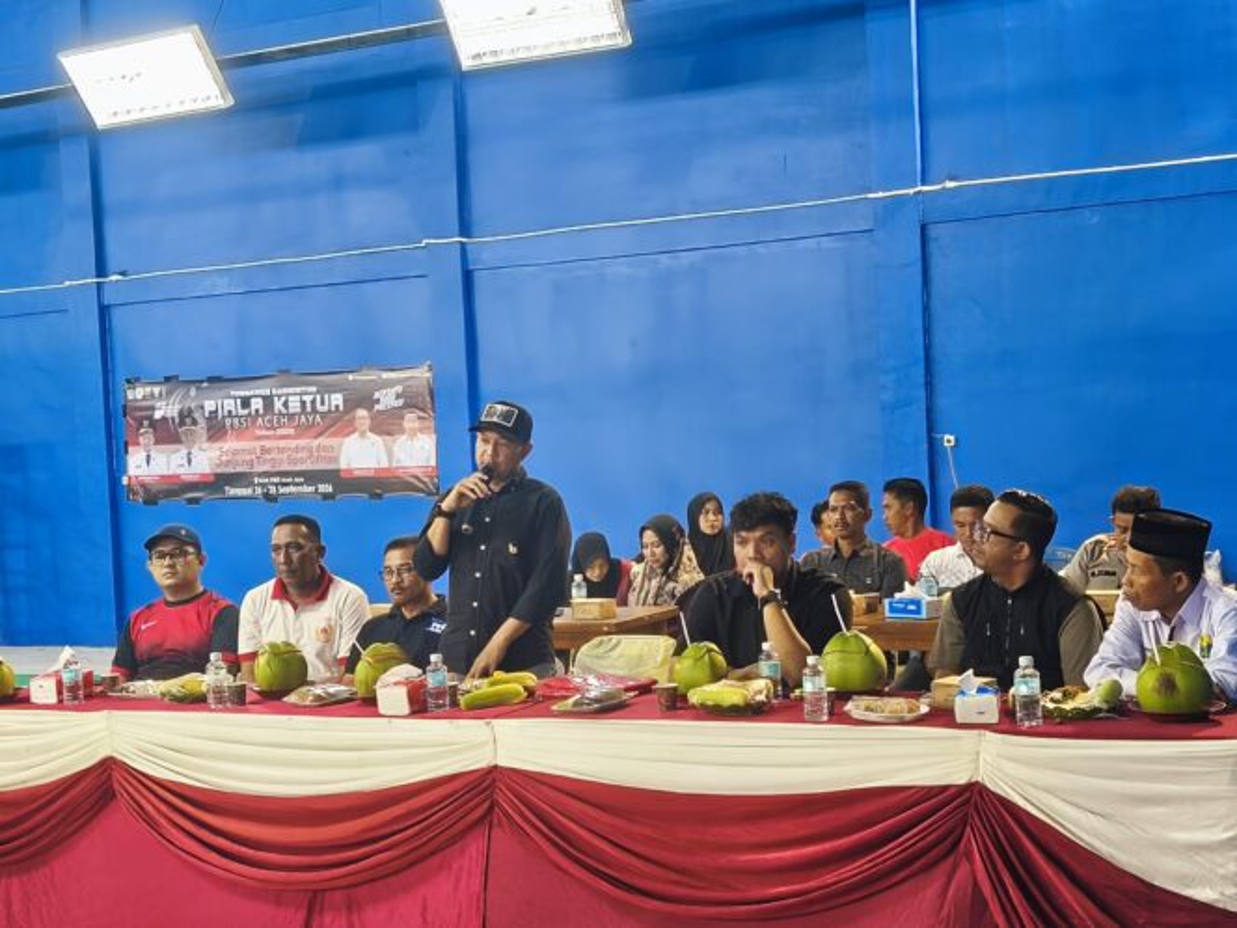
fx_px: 1644
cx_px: 618
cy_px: 464
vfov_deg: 31.5
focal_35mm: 46
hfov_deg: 41.2
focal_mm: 6.18
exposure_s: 1/25
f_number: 1.65
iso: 2000
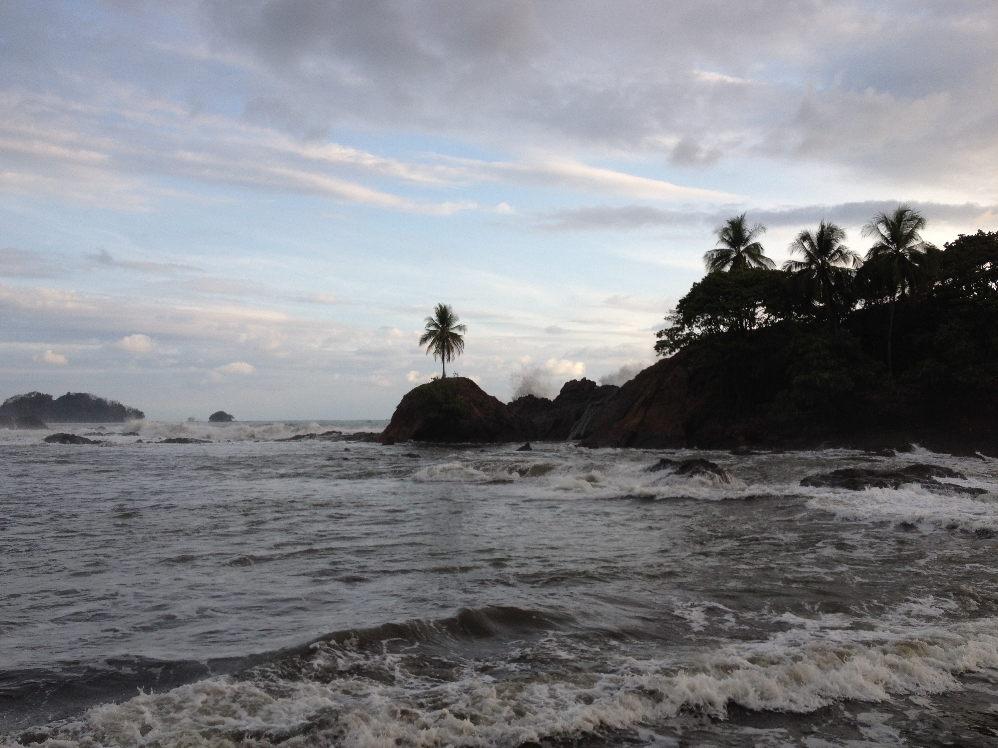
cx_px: 499
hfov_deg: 52.6
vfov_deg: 40.7
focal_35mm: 35
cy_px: 374
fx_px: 1009
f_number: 2.4
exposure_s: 1/665
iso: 50
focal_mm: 4.28
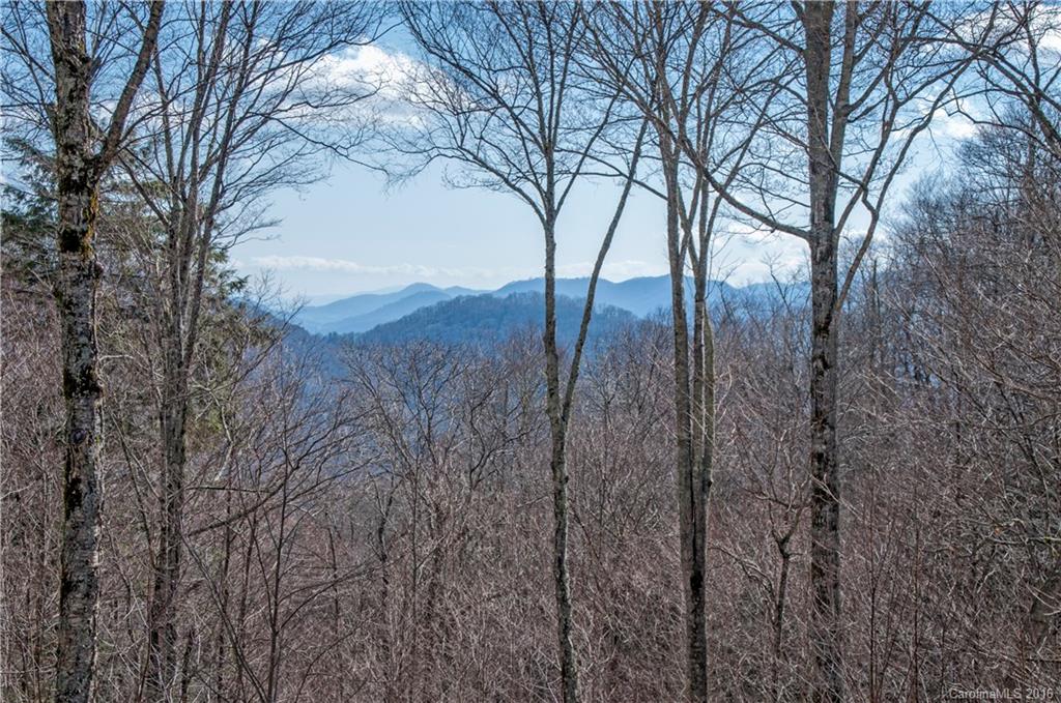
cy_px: 352
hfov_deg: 29.3
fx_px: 2030
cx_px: 530
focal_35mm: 69
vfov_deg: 19.7
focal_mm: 46
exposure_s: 1/250
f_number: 8
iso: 100
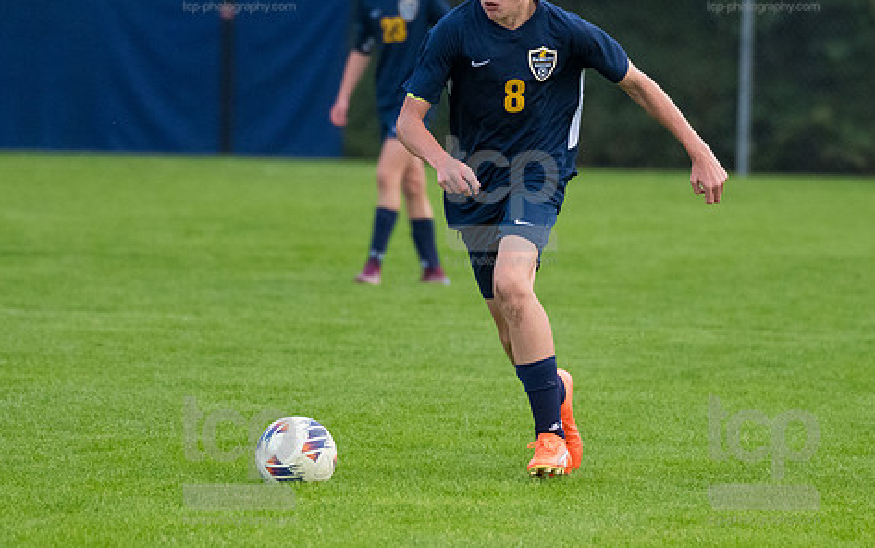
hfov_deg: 3.4
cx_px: 501
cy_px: 202
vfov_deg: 2.1
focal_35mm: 618
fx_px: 14742
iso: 3200
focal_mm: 330
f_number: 5.6
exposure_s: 1/2000
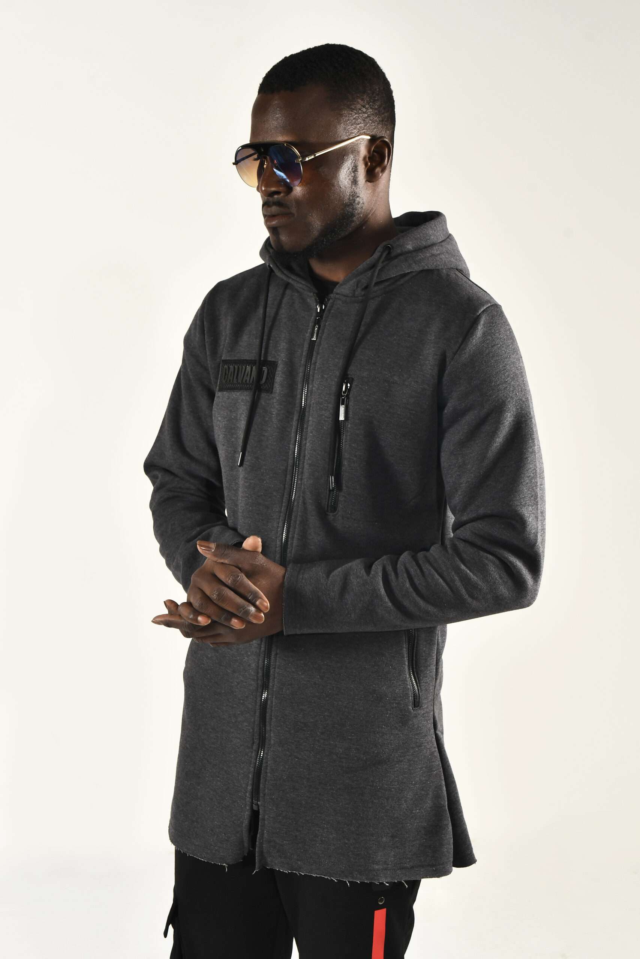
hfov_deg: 28.1
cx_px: 320
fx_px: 1280
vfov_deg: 41.1
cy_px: 480
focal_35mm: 48
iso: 160
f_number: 9
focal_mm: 32
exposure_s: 1/125
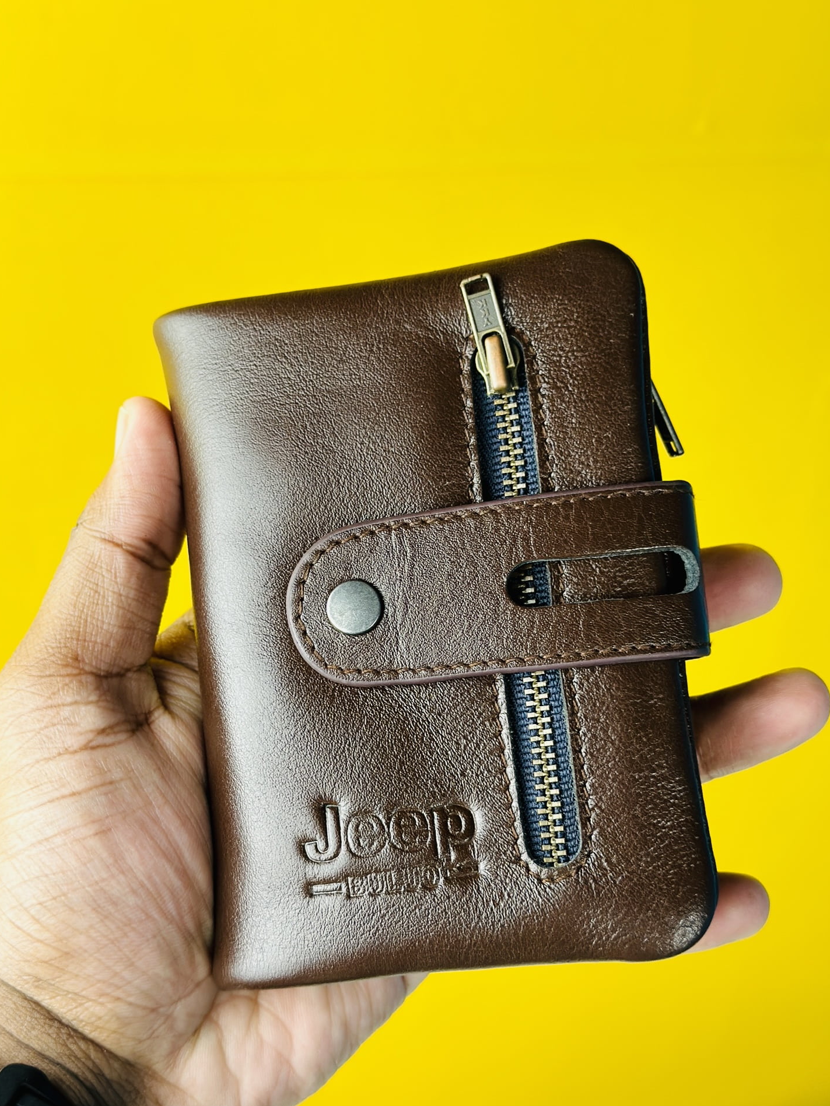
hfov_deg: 28.6
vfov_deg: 37.5
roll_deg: -6.3
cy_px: 582
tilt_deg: -26.9
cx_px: 396
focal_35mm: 51
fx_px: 1630
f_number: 1.8
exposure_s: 1/51
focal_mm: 6.9
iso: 125
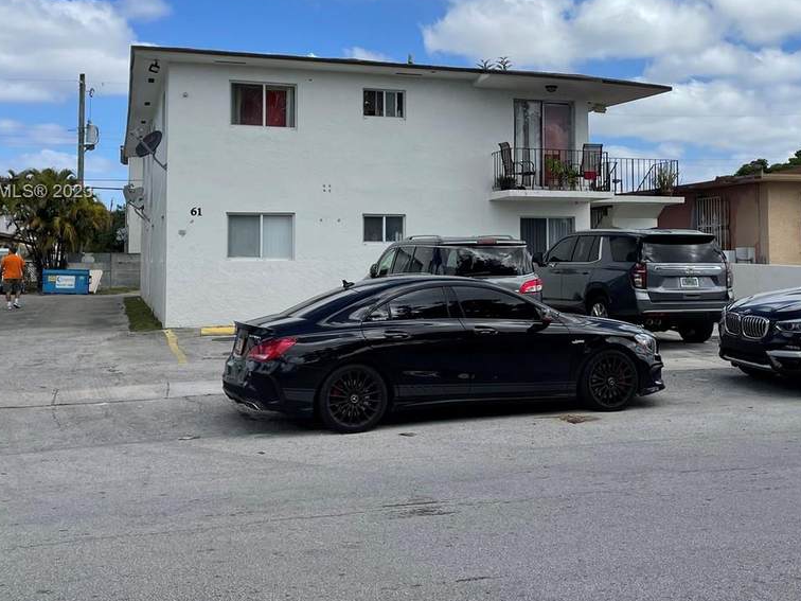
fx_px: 1018
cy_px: 193
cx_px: 500
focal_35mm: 44
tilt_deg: +3.9
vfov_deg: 32.6
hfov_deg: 42.6
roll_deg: +0.4
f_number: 1.6
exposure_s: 1/5051
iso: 32
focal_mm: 4.2
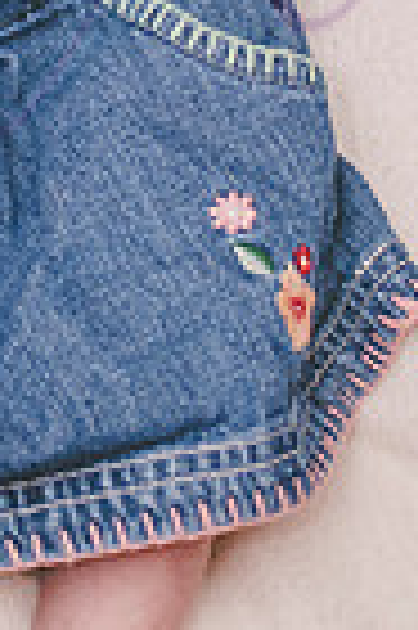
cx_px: -202
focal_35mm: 161
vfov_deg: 12.1
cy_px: -369
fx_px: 2811
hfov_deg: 8.3
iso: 800
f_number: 4
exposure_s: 1/250
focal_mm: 50
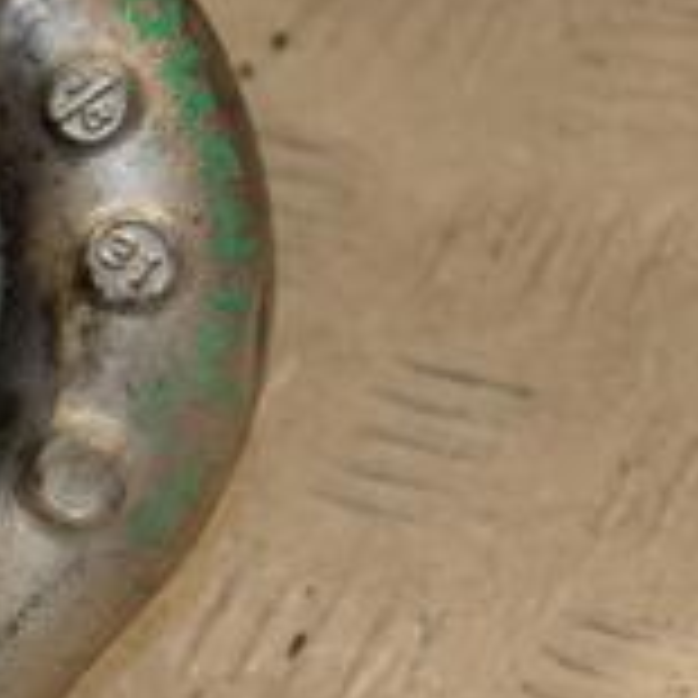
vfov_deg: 6.8
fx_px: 5840
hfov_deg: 6.7
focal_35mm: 256
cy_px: 275
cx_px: -396
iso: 800
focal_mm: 52
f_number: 5.6
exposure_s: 1/200
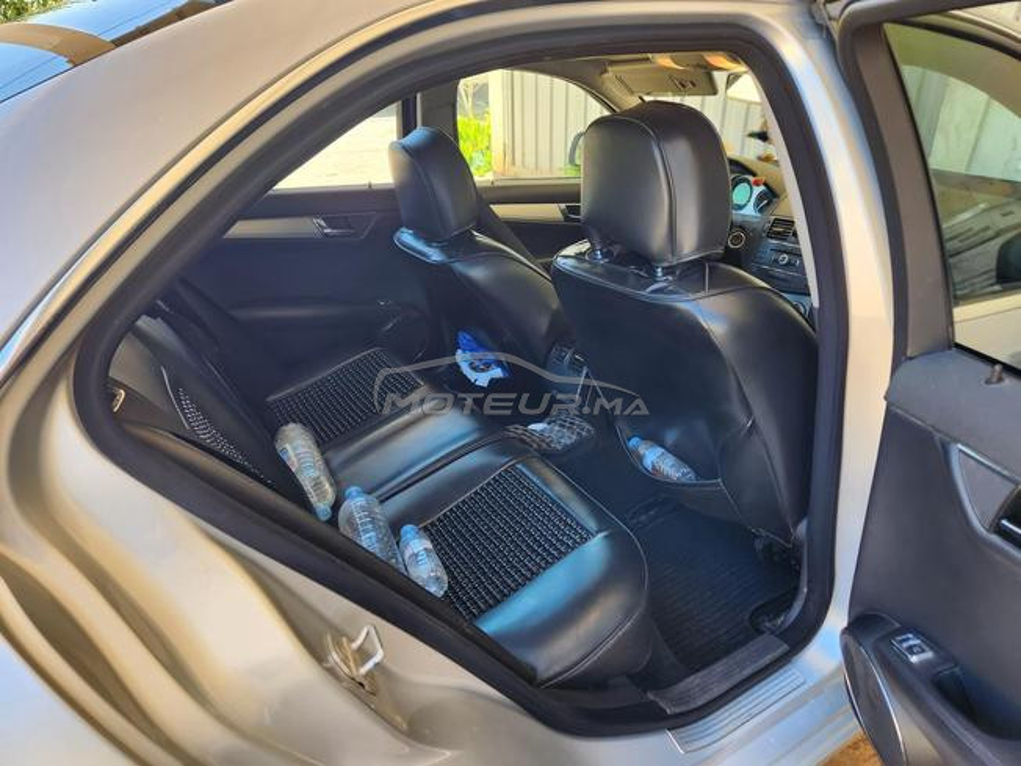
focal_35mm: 23
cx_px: 510
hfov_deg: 73.9
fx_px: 678
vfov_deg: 58.9
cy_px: 383
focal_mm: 5.4
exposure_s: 1/180
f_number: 1.8
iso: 100
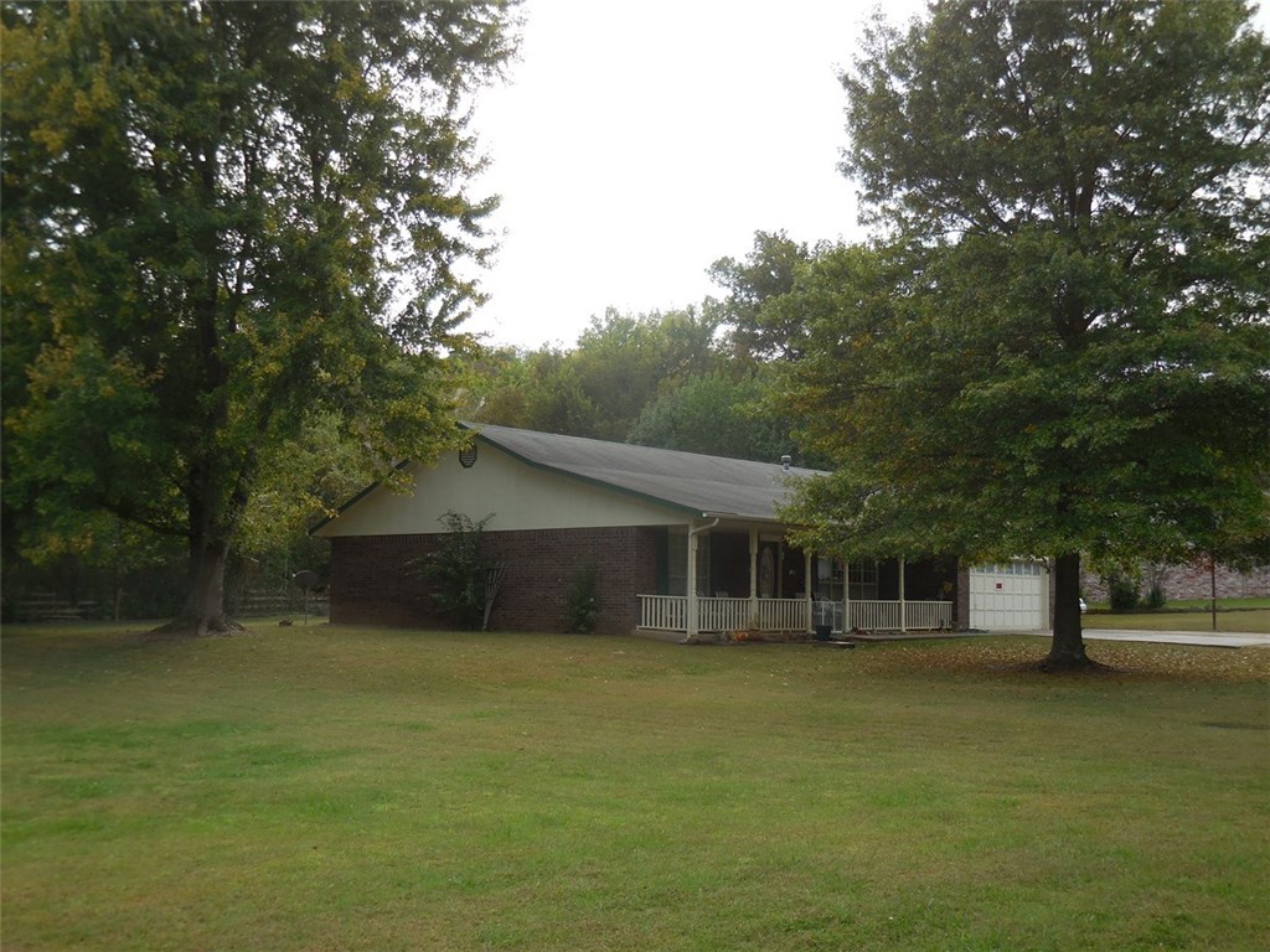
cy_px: 476
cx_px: 635
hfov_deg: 47.9
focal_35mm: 39
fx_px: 1431
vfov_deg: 36.8
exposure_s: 1/400
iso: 125
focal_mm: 7
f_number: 3.9
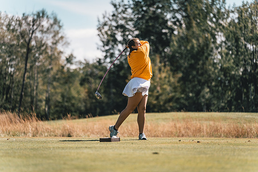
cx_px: 129
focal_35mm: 158
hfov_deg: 13.0
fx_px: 1136
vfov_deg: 8.7
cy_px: 86
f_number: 2.8
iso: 100
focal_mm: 150
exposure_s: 1/2000
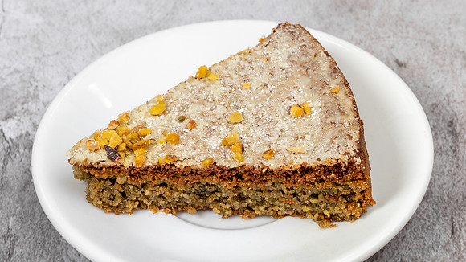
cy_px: 191
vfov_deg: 6.2
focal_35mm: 196
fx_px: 2419
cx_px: 249
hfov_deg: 11.0
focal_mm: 85
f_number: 8
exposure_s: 1/50
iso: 250
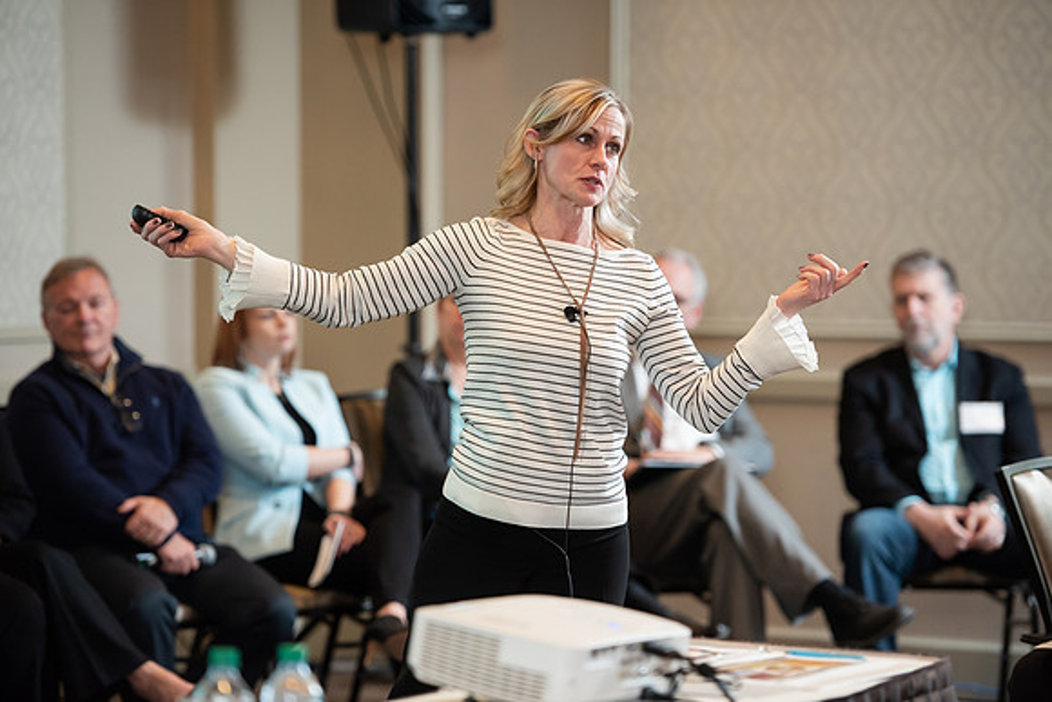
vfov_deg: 9.5
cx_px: 526
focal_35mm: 145
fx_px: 4238
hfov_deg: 14.2
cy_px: 351
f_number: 3.2
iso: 1250
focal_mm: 145
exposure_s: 1/200
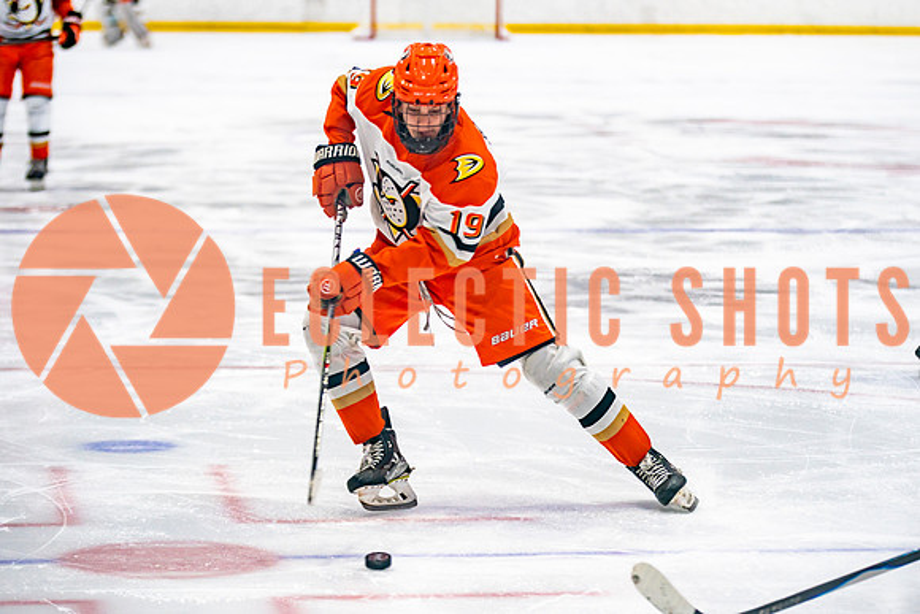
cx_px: 483
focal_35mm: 148
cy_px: 247
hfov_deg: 13.9
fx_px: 3787
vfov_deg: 9.3
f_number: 2.8
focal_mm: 120
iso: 640
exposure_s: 1/640
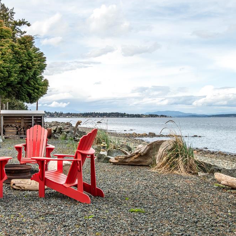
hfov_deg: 35.4
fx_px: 363
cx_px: 66
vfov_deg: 36.1
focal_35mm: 47
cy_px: 117
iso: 200
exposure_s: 1/500
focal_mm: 24
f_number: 9
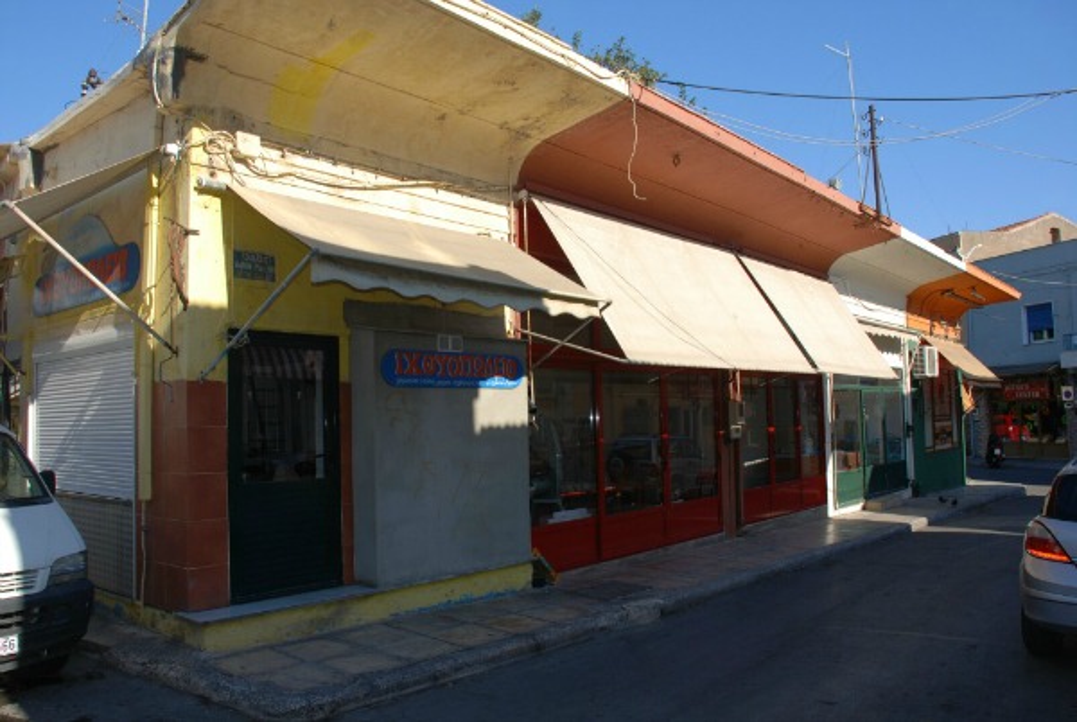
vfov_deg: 48.1
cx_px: 538
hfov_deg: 67.3
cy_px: 361
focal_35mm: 27
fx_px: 809
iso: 100
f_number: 6.3
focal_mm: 18
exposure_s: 1/200
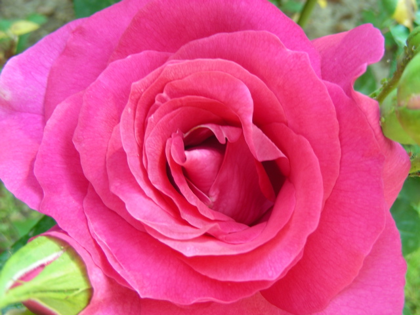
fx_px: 461
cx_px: 210
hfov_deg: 49.0
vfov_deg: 37.7
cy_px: 158
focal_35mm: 38
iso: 50
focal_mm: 6.3
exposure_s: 1/30
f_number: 3.5
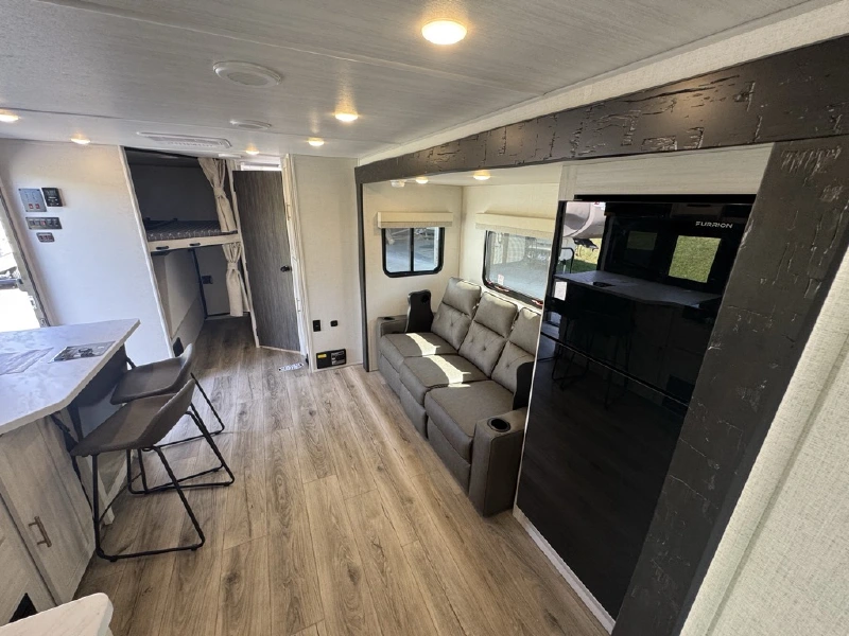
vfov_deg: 85.7
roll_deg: -0.8
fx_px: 343
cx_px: 424
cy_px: 318
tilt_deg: -20.8
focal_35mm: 14
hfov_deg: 102.1
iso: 160
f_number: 2.2
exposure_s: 1/99
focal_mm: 2.22
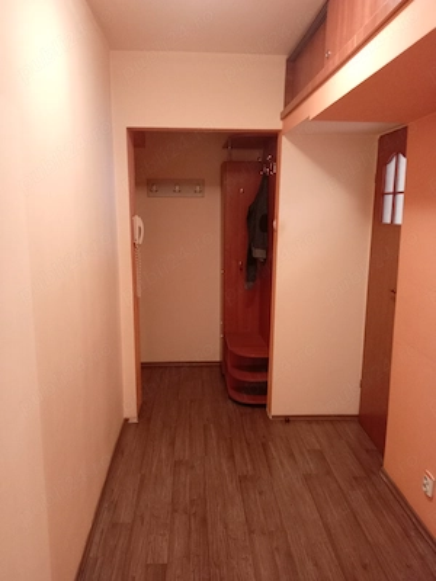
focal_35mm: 27
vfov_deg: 65.3
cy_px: 290
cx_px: 218
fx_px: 453
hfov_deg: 51.4
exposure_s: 1/16.7
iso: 2423
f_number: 1.8
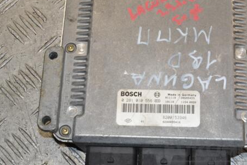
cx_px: 154
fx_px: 576
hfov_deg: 24.1
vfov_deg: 16.3
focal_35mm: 84
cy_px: 75
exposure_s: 1/200
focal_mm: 42
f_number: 9
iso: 800
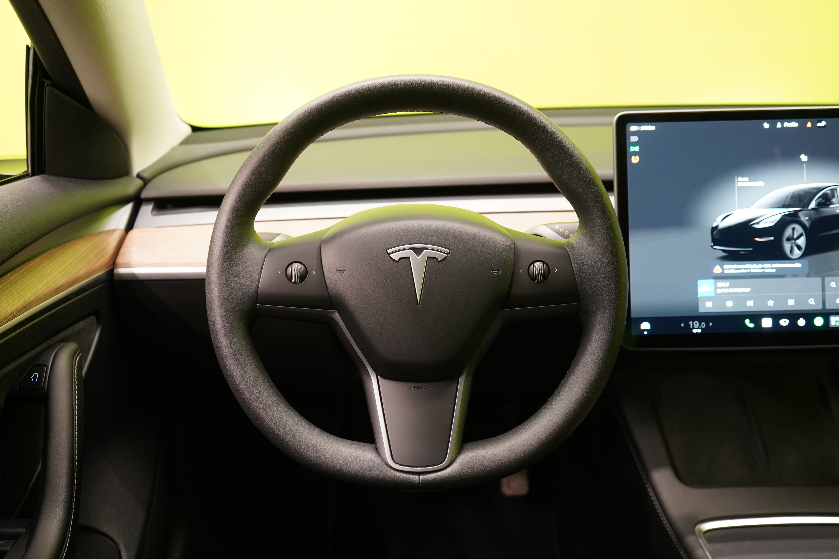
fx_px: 932
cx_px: 420
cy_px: 280
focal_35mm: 40
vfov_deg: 33.4
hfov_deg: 48.5
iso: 1250
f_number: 5
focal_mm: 40
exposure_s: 1/20
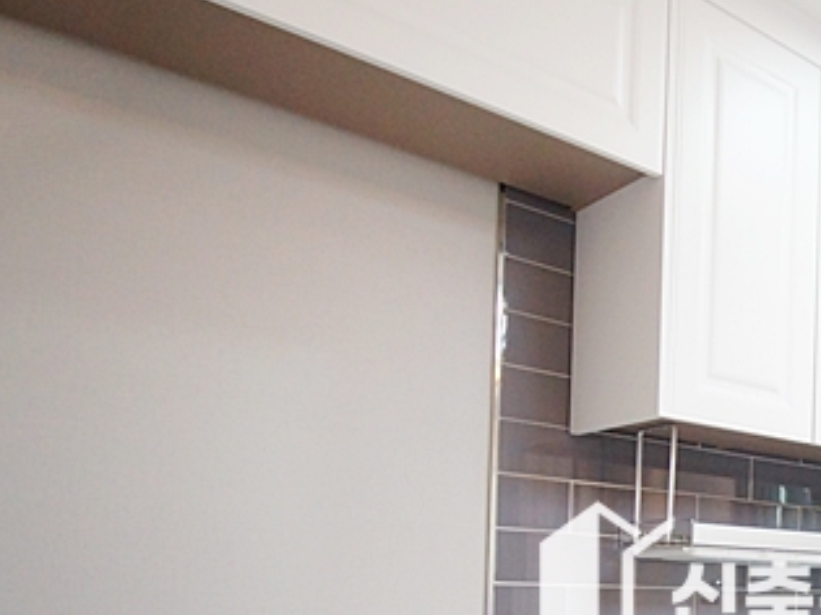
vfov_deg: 33.8
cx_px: 860
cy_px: 558
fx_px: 954
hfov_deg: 39.7
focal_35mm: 40
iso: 800
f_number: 3.5
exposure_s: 1/125
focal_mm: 11
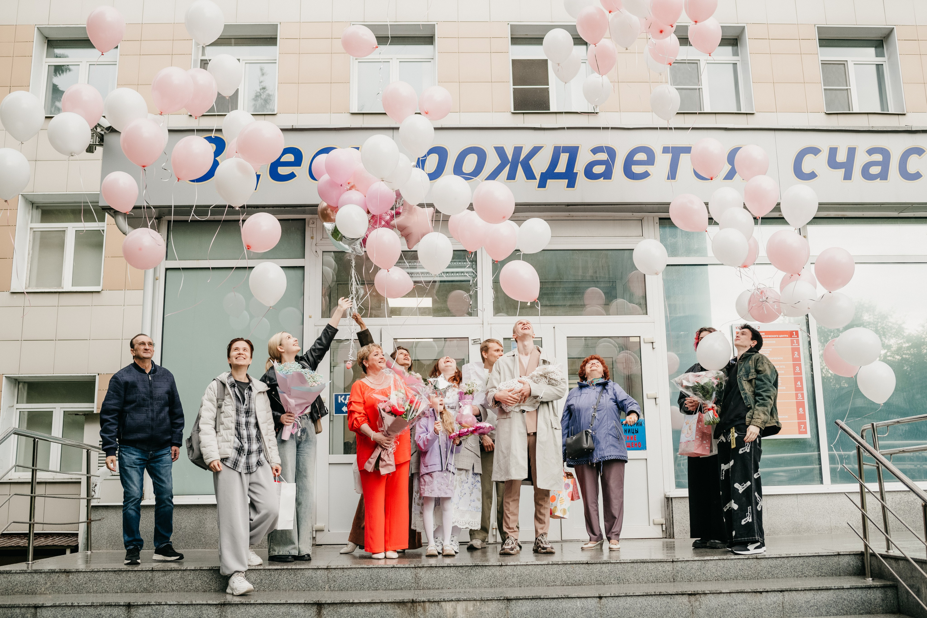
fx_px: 933
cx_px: 464
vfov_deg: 36.6
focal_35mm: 36
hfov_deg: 52.8
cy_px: 309
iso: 800
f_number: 4
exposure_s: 1/400
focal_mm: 35
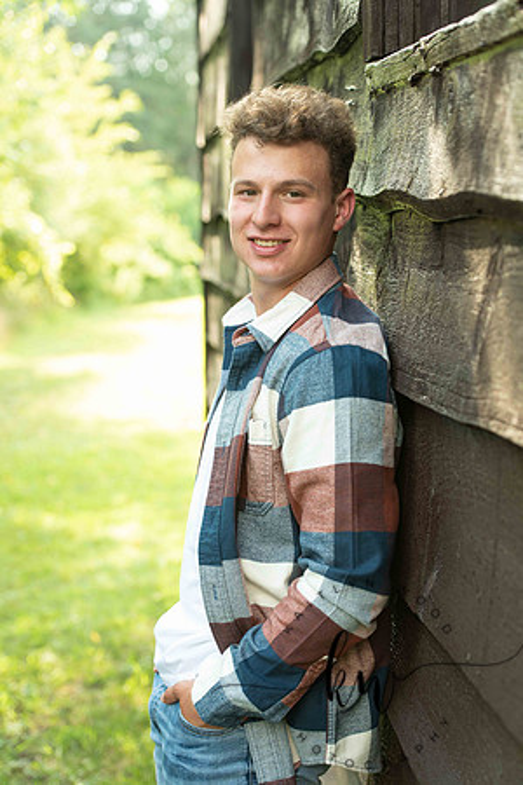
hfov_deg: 19.5
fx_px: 1525
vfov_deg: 28.8
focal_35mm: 70
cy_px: 392
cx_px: 262
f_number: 4
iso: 400
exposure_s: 1/200
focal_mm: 70
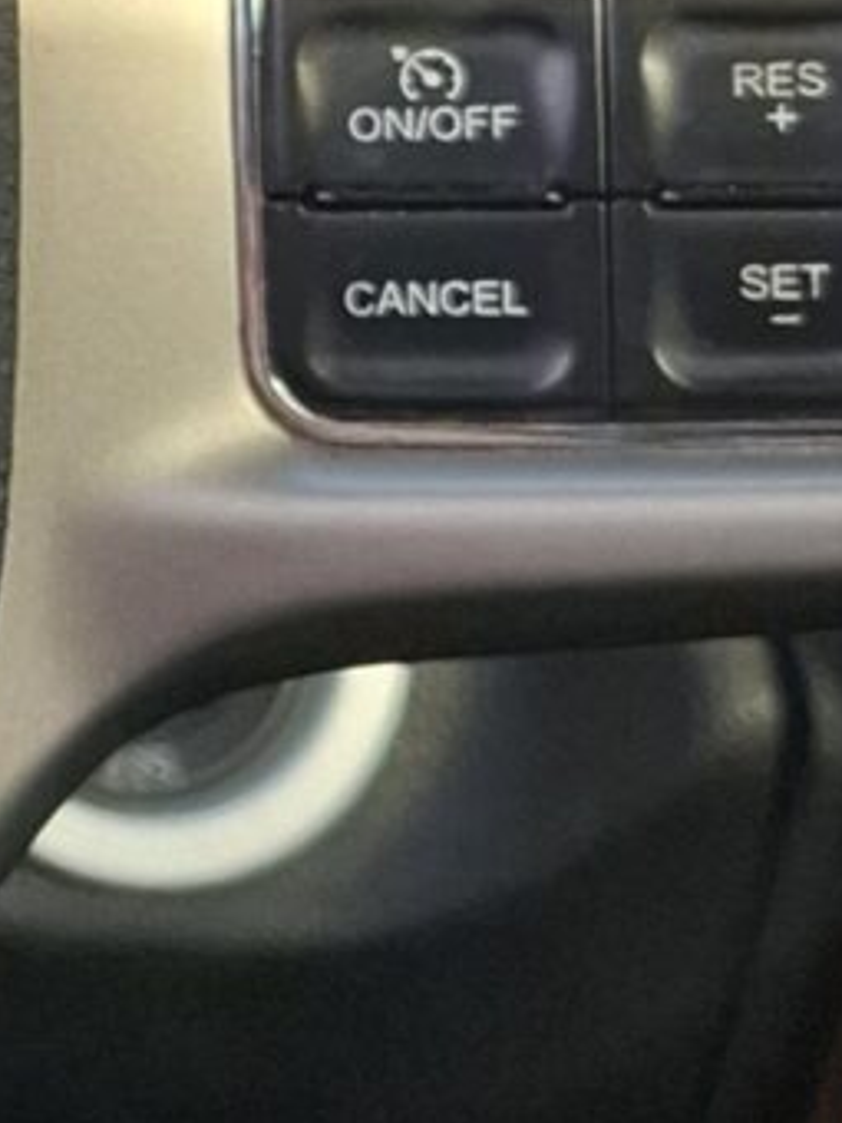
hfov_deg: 7.9
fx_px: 5611
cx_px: -1202
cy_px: -79
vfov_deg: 11.3
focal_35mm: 173
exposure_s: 1/134
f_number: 1.8
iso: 50
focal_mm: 5.54
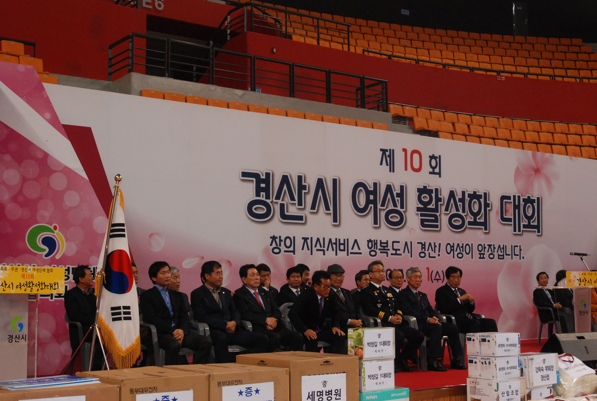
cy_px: 200
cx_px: 298
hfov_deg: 37.8
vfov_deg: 25.9
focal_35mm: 52
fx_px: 872
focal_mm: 35
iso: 1250
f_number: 5.6
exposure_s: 1/80
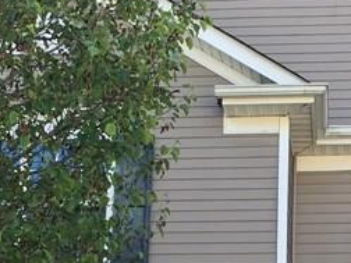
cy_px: 363
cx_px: 259
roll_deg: -1.2
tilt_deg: +15.3
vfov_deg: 12.1
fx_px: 1196
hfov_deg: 16.6
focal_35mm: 118
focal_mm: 4.15
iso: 25
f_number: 2.2
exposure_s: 1/178
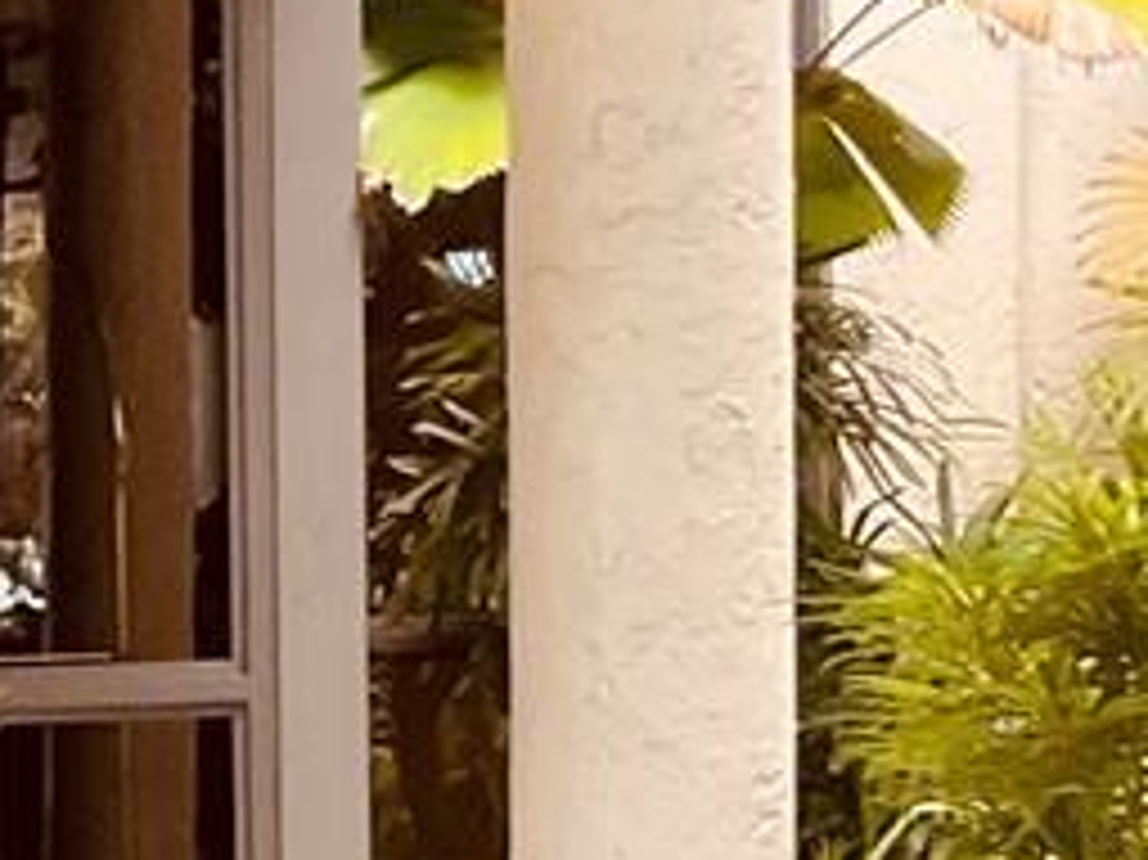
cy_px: 1202
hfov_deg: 10.6
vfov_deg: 8.0
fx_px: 6033
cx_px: -365
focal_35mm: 182
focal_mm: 3
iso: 64
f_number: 1.8
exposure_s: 1/86
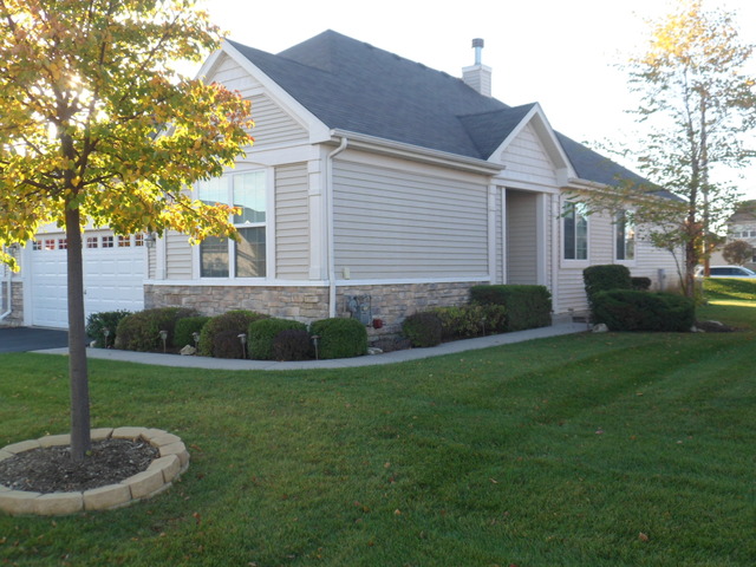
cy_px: 284
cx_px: 378
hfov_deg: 54.0
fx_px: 743
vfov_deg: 41.8
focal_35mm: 34
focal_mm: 5.7
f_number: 3.7
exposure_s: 1/125
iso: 80
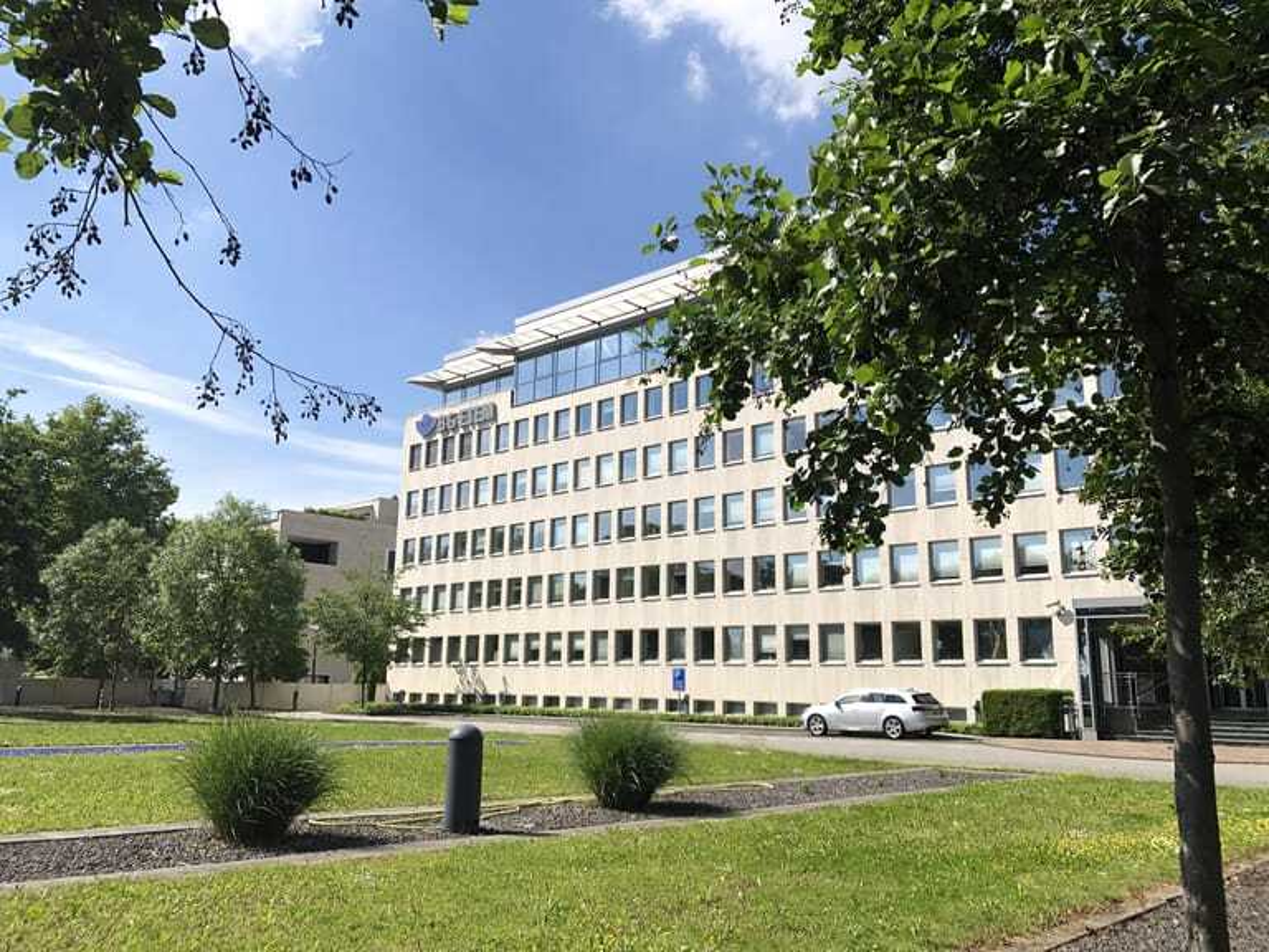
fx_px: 1026
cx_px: 634
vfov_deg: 49.7
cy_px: 476
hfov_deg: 63.4
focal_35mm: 28
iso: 20
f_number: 1.8
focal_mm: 3.99
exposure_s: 1/2525
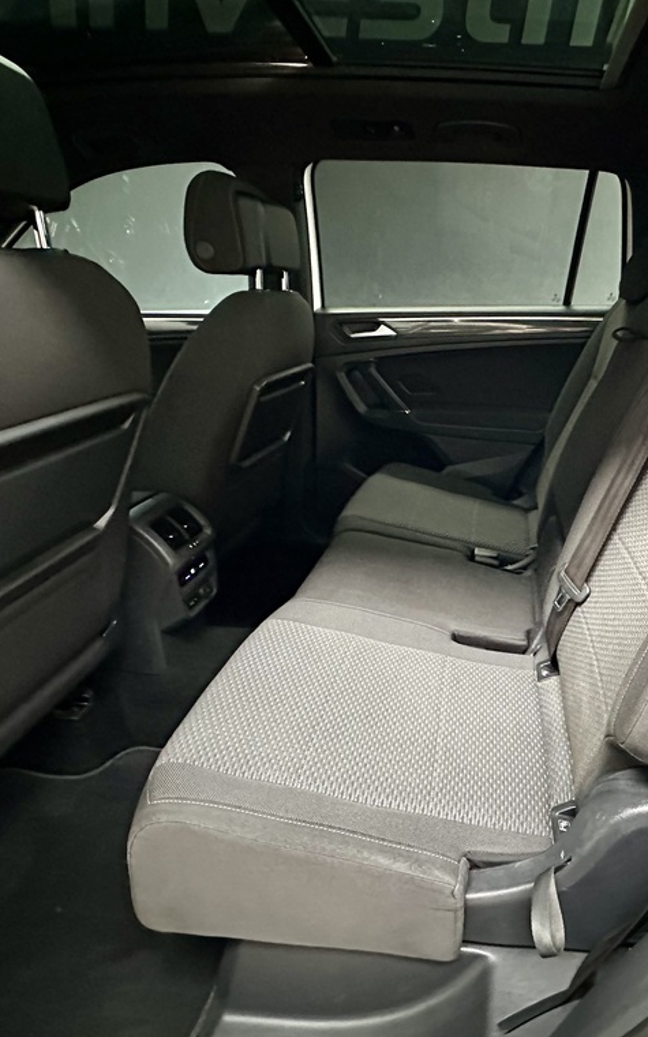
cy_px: 516
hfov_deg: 56.8
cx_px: 484
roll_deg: -2.4
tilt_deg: -21.2
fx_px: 565
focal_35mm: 20
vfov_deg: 85.1
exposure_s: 1/35
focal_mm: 2.22
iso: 1600
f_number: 2.2
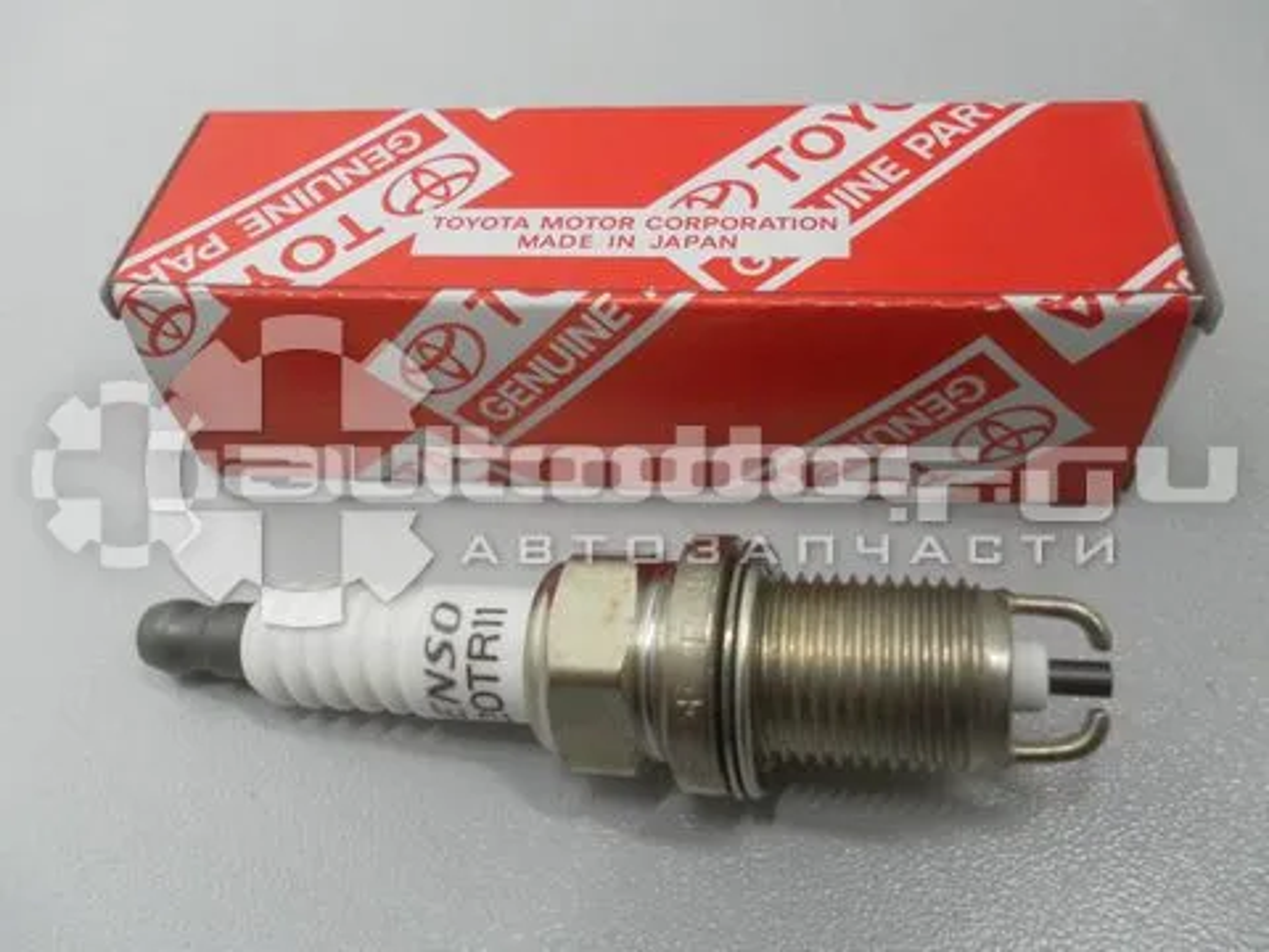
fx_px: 1210
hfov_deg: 55.4
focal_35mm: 33
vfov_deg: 42.9
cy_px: 476
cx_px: 634
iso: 400
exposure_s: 1/50
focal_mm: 5.8
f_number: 3.5
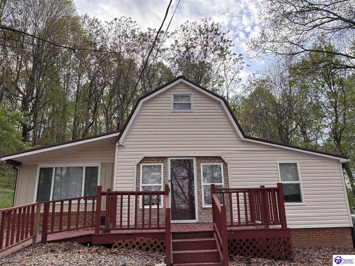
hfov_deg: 67.3
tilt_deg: +15.1
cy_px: 133
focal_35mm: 26
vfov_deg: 53.0
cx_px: 178
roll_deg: +2.1
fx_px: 267
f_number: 1.6
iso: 50
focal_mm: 5.96
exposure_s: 1/591
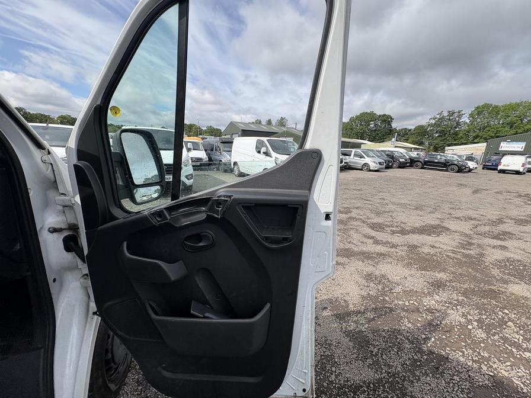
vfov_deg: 85.7
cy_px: 199
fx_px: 215
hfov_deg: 102.1
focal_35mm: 14
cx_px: 266
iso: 40
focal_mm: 2.22
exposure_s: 1/980
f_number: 2.2
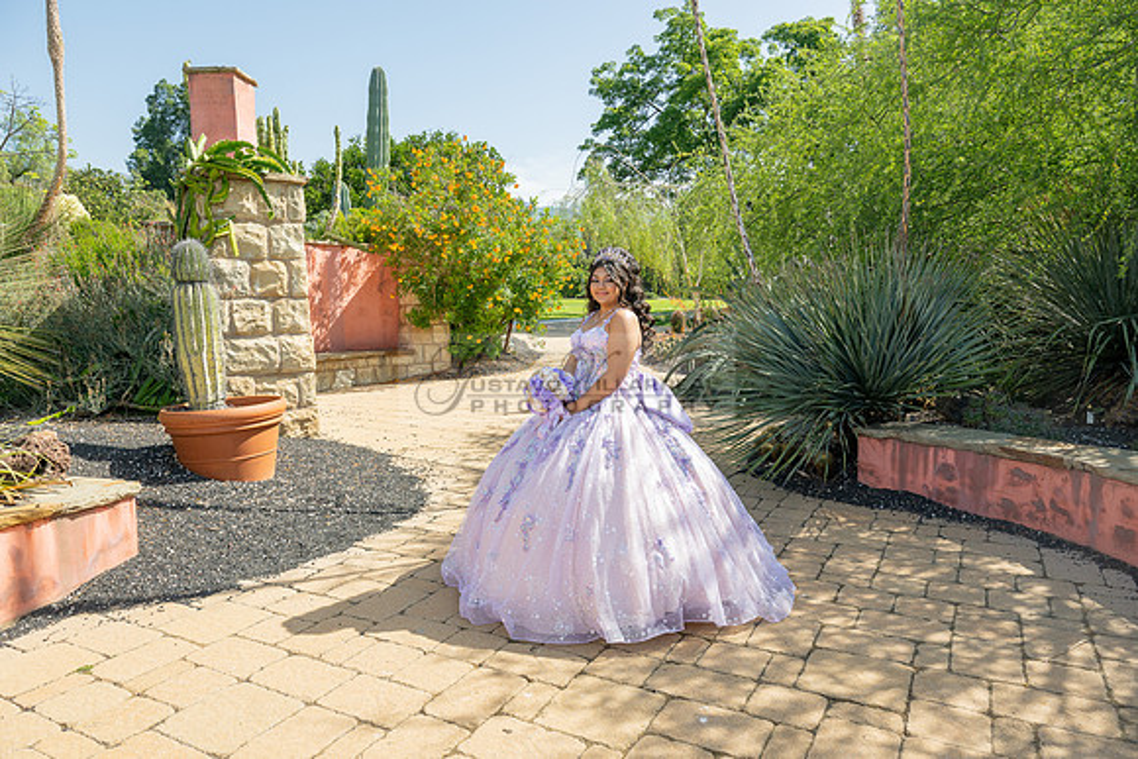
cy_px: 380
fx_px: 759
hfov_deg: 73.7
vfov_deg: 53.2
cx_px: 569
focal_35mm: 24
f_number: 10
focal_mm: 24
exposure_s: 1/200
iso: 200
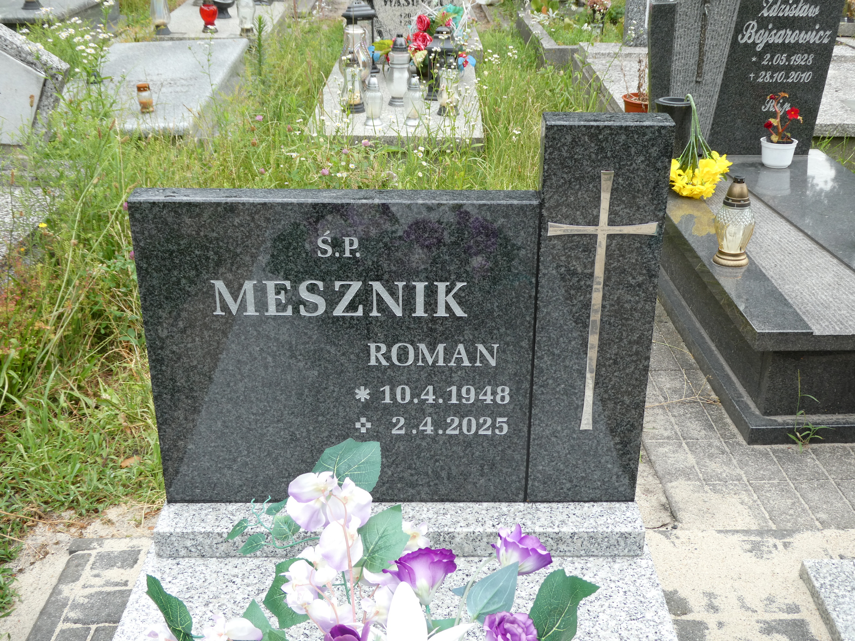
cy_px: 320
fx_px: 988
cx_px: 428
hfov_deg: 46.8
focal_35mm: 40
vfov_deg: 36.0
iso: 80
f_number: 3.8
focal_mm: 7.2
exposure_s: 1/80
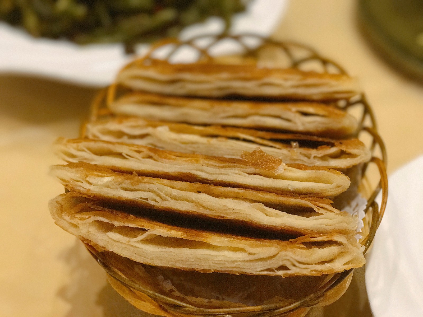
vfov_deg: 25.7
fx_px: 697
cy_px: 158
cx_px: 212
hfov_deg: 33.8
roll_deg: -1.8
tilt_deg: -37.1
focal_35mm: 57
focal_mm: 6.6
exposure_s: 1/50
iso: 400
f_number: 2.8
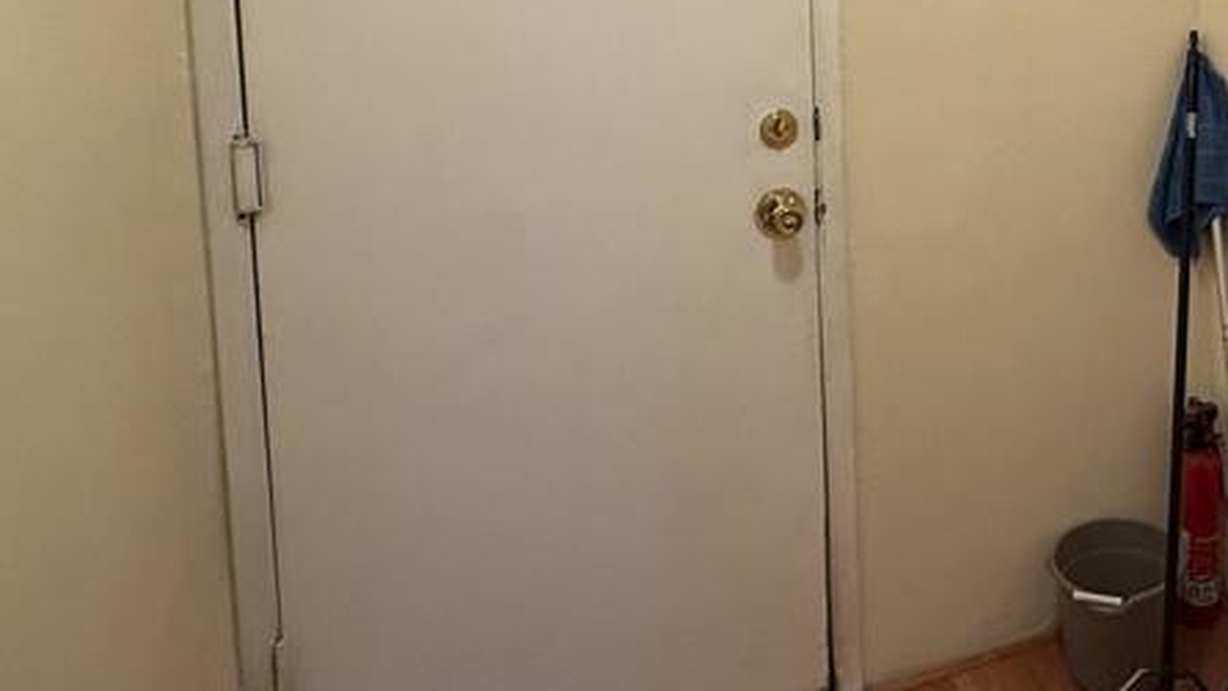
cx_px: 1099
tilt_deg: -4.2
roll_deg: +0.8
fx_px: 1140
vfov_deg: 31.3
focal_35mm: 35
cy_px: 8
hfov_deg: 50.4
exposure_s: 1/120
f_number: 2.2
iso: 320
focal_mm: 2.22
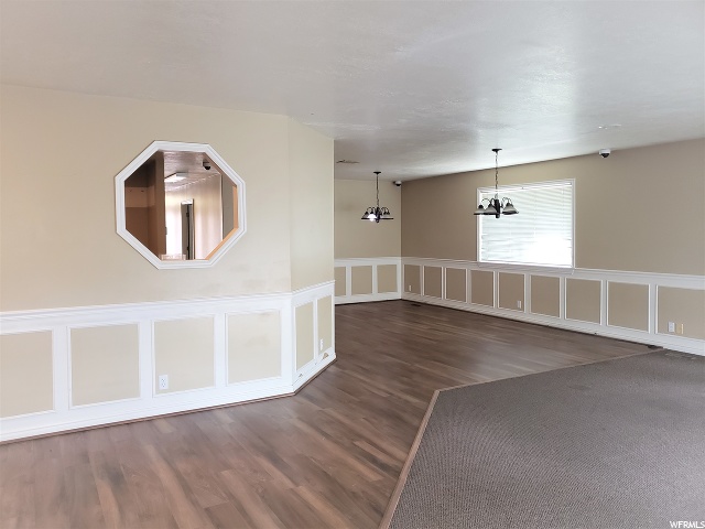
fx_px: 530
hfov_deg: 67.3
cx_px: 352
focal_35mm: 26
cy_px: 264
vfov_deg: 53.1
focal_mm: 4.3
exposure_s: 1/30
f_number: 1.5
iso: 320
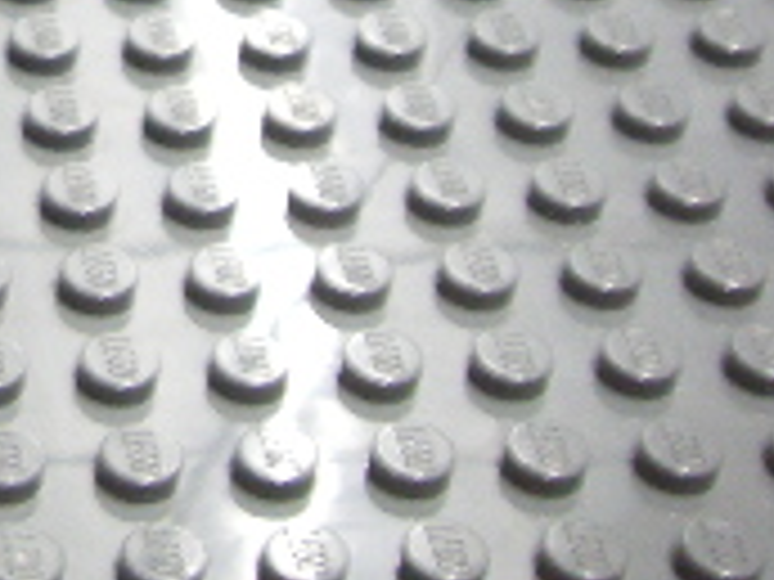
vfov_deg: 10.1
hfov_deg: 12.9
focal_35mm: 141
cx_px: -549
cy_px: -351
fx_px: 3153
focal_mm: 6.3
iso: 320
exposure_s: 1/4
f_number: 3.3
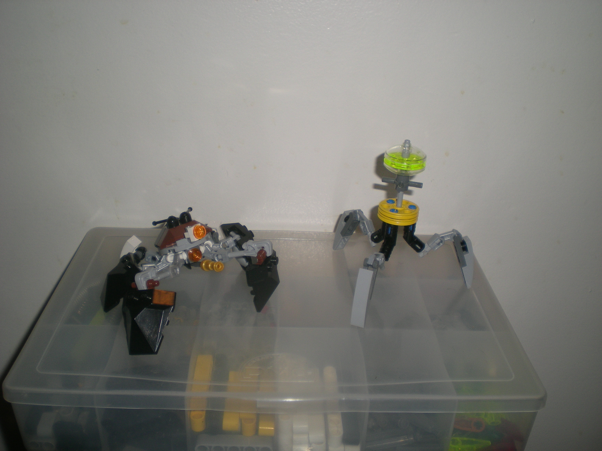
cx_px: 301
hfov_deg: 49.0
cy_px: 226
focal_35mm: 38
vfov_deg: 37.7
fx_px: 661
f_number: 3.1
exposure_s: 1/60
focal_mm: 6.3
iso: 50
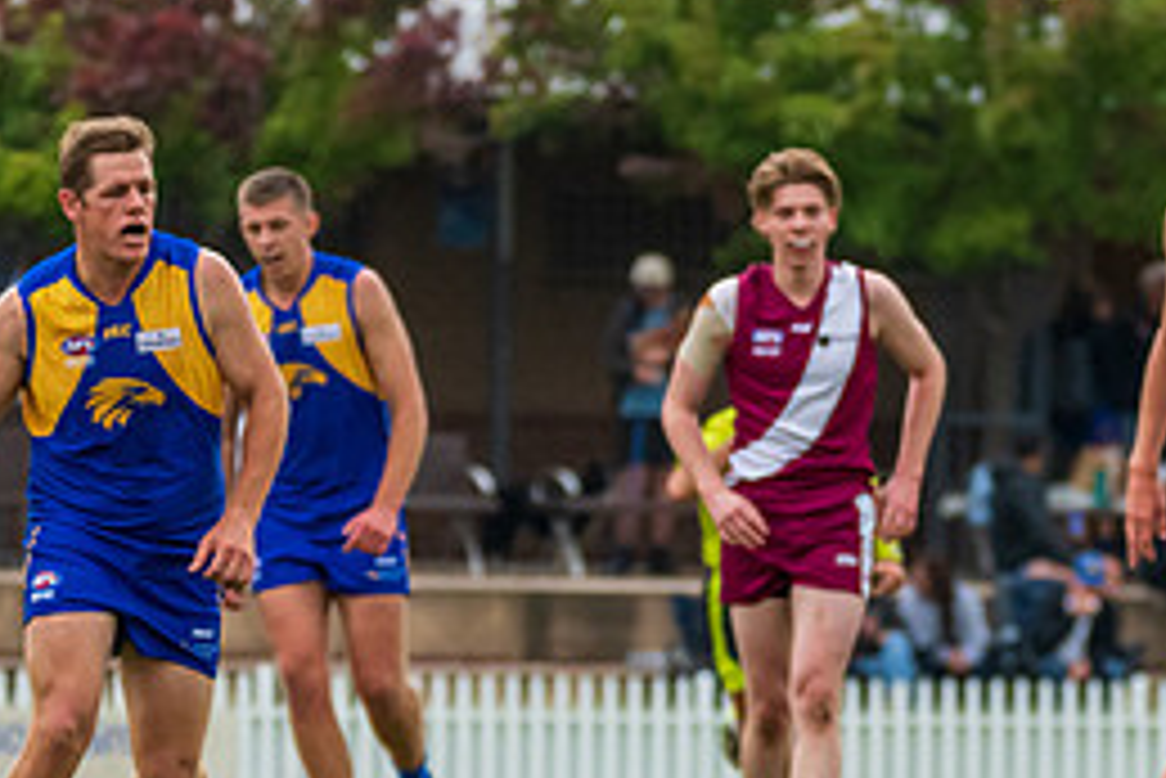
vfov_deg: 1.7
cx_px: 1262
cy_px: 660
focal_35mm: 801
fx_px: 25957
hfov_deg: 2.6
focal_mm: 250
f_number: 5.6
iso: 1000
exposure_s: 1/1250
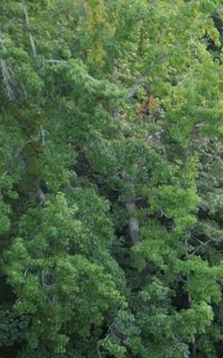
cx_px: 775
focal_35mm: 129
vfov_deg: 15.0
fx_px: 1256
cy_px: 536
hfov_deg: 7.9
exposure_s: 1/90
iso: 130
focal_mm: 6.72
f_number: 1.7
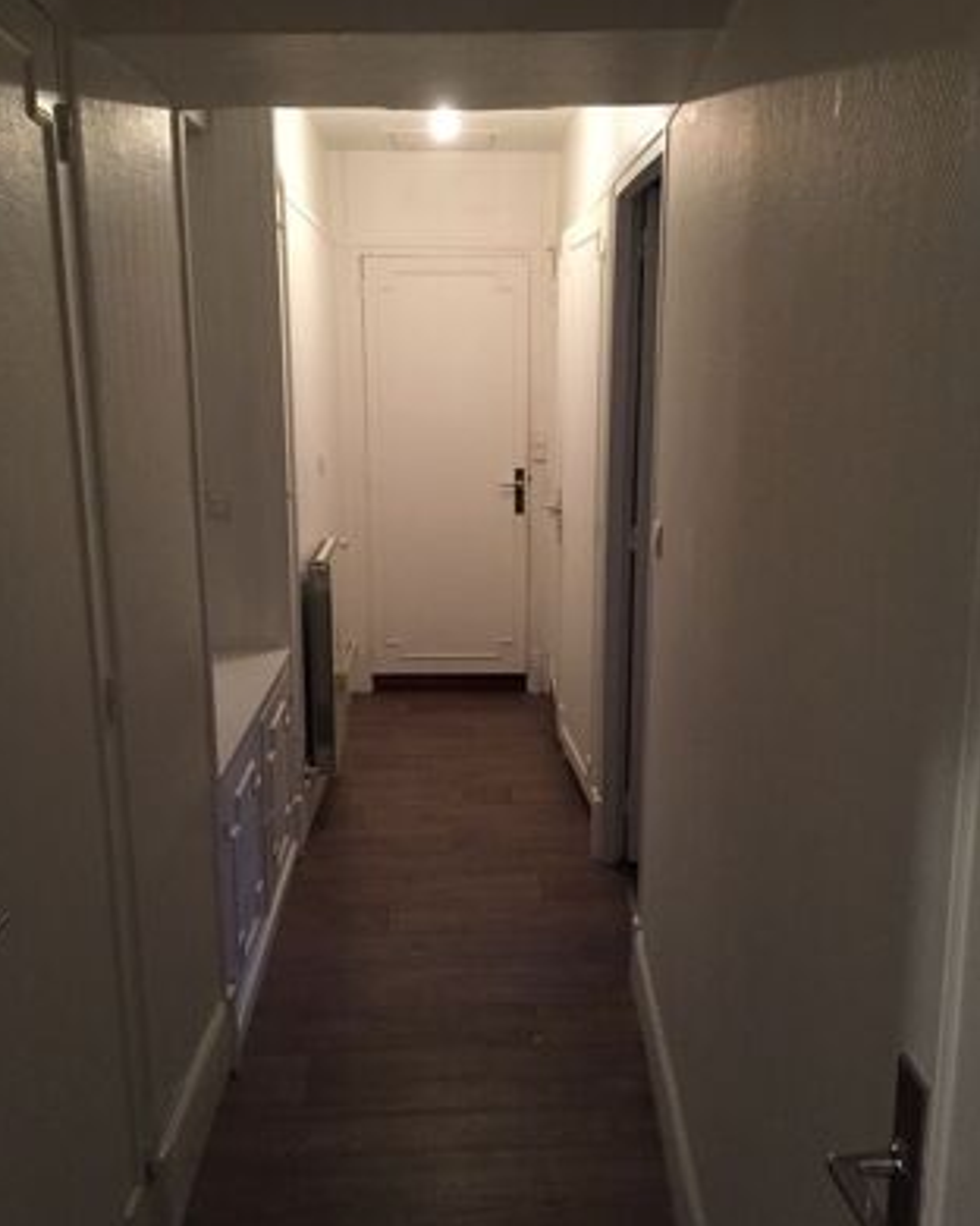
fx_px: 1124
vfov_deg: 57.2
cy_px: 621
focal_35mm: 31
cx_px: 487
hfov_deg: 47.1
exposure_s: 1/17
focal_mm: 4.15
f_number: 2.2
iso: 250
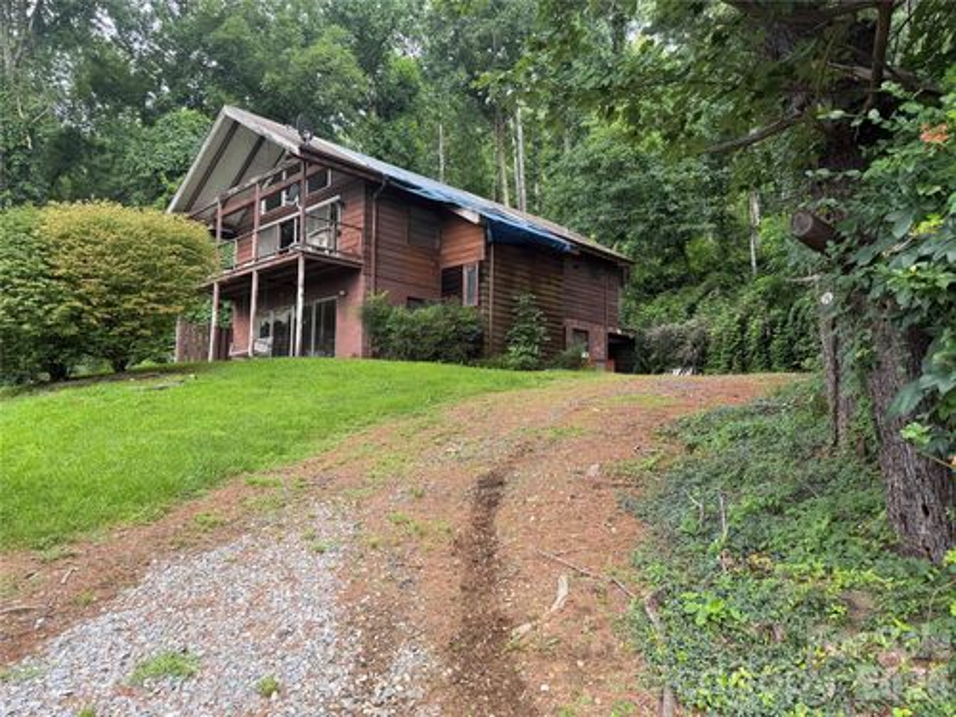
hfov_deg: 71.6
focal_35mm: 24
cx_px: 478
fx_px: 663
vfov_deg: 56.8
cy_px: 358
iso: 80
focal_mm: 6.76
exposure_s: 1/426
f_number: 1.78
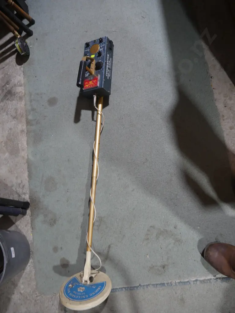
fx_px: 253
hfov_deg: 49.7
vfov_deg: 63.4
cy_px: 156
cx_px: 118
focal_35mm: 28
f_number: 3.5
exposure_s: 1/60
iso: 500
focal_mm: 14
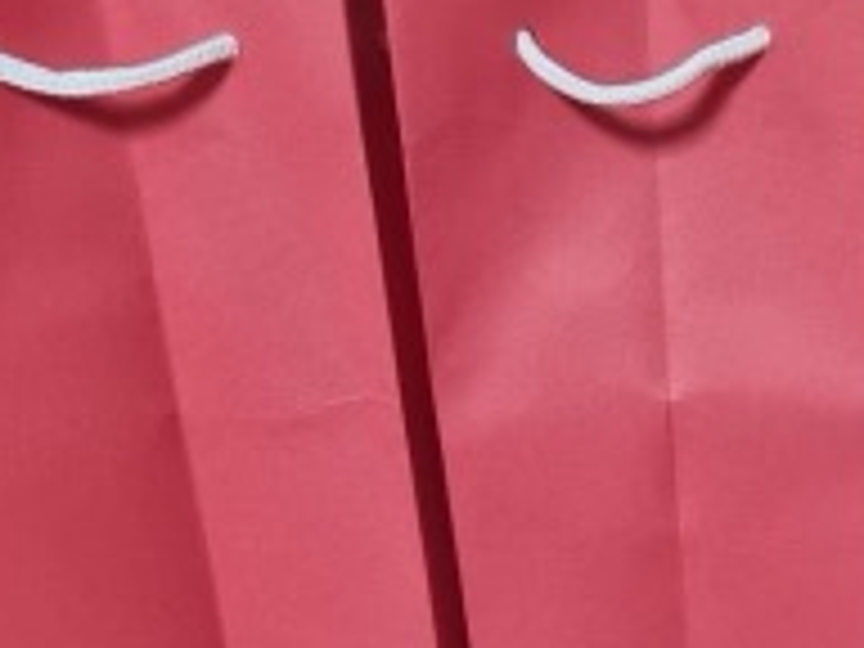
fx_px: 1622
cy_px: 612
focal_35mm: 65
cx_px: 909
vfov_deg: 21.9
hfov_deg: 27.7
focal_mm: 5.4
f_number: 1.8
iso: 200
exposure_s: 1/40
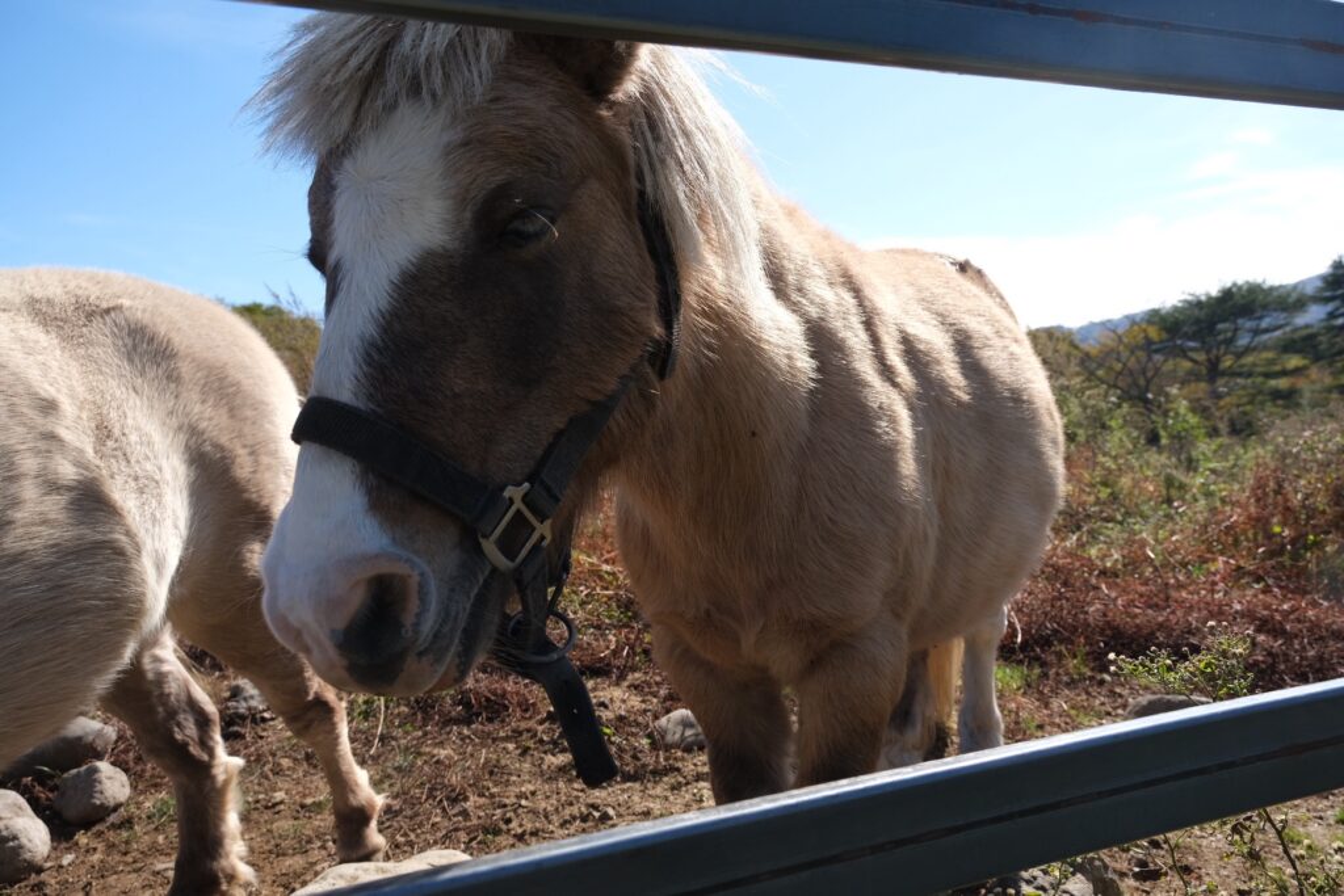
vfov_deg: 53.1
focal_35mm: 24
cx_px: 672
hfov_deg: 73.7
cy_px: 448
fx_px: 896
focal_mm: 16
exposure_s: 1/350
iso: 160
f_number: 5.6
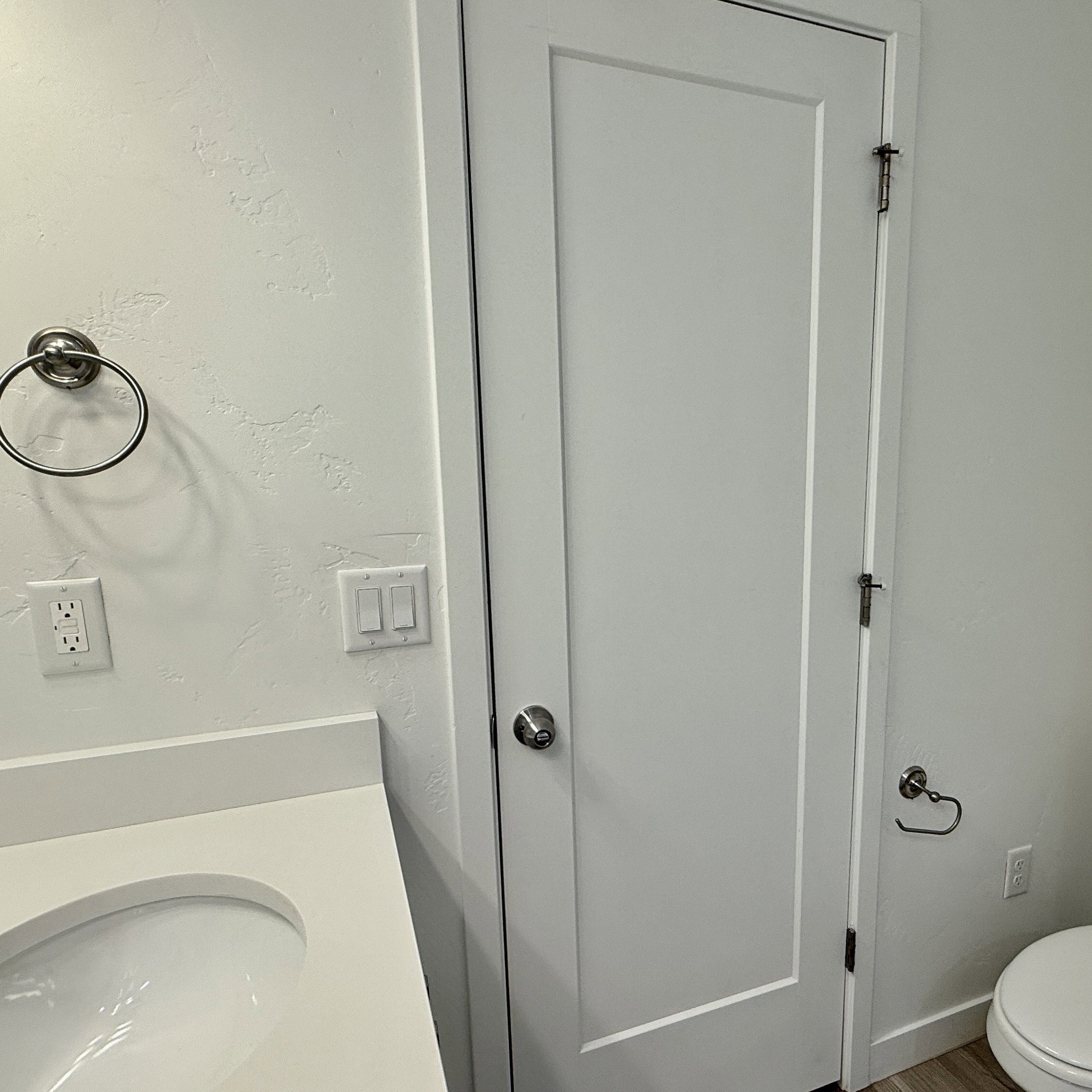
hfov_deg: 68.7
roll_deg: -0.2
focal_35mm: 22
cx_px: 672
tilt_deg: -11.2
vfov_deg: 69.5
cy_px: 595
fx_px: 785
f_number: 2.2
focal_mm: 2.22
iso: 64
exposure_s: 1/120
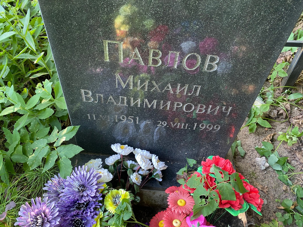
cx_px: 152
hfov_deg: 67.3
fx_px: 228
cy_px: 114
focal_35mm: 26
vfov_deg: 53.1
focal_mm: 4.25
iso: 160
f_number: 1.8
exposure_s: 1/60
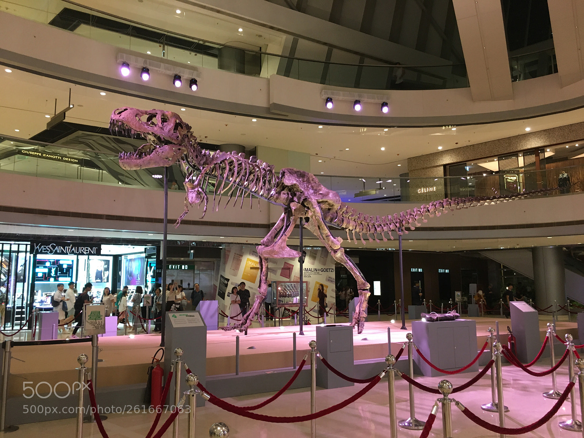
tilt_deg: +8.3
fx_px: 489
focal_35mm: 29
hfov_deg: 61.7
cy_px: 219
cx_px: 292
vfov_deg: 48.2
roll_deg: +0.0
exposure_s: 1/33
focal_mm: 4.15
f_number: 2.2
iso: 125
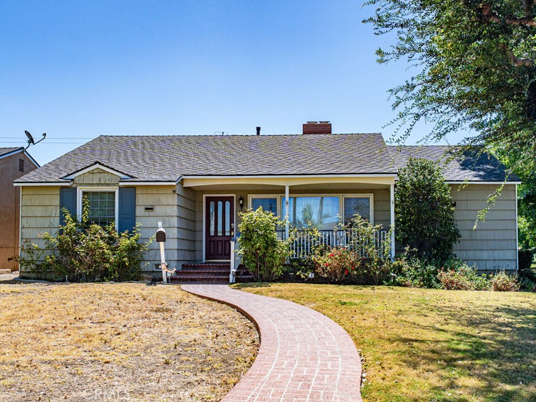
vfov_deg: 38.7
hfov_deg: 50.1
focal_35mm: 37
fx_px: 573
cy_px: 200
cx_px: 264
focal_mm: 23
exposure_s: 1/2000
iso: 250
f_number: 5
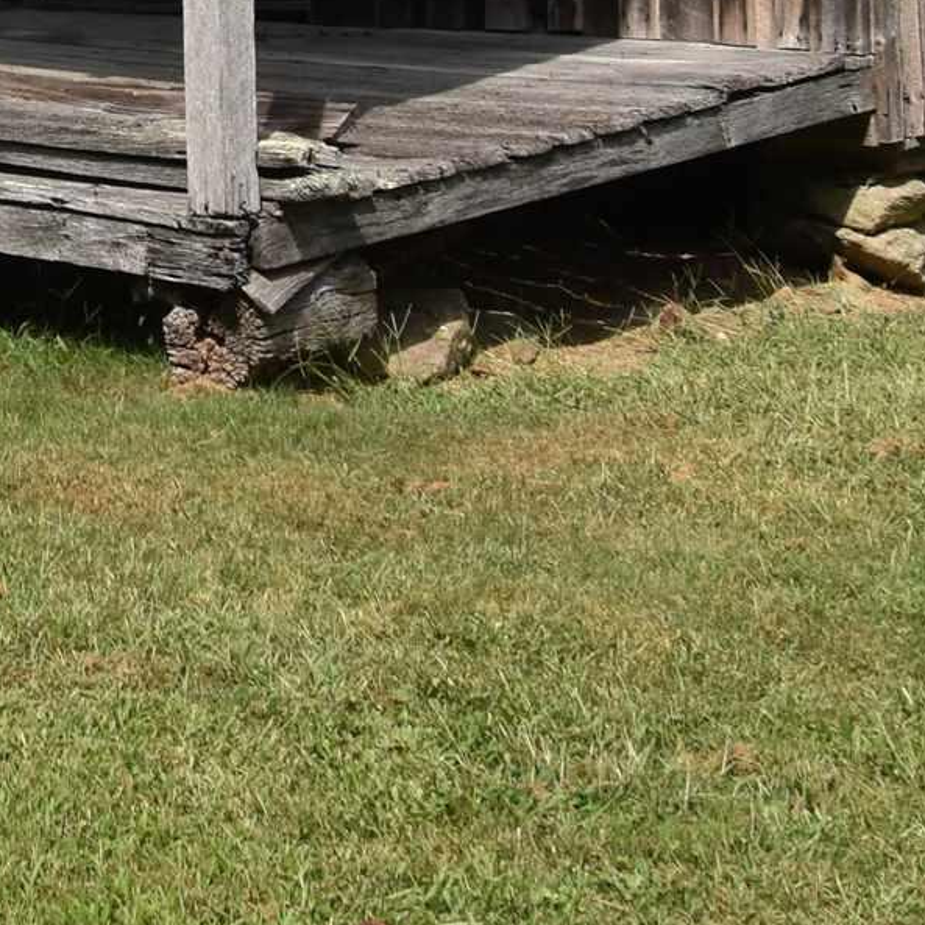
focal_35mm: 132
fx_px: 3991
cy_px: -610
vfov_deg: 12.3
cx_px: -463
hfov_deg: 12.6
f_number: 8
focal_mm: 20
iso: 100
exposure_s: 1/250
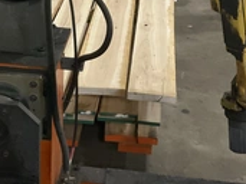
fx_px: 483
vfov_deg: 21.0
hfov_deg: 28.5
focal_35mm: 68
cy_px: 9
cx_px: 98
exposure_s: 1/60
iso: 200
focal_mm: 3
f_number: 1.8
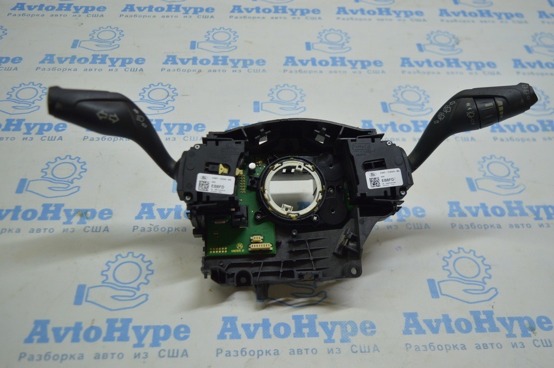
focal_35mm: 36
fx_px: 554
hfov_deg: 53.2
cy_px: 184
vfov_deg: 36.8
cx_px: 277
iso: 400
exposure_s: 1/100
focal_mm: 24
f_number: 4
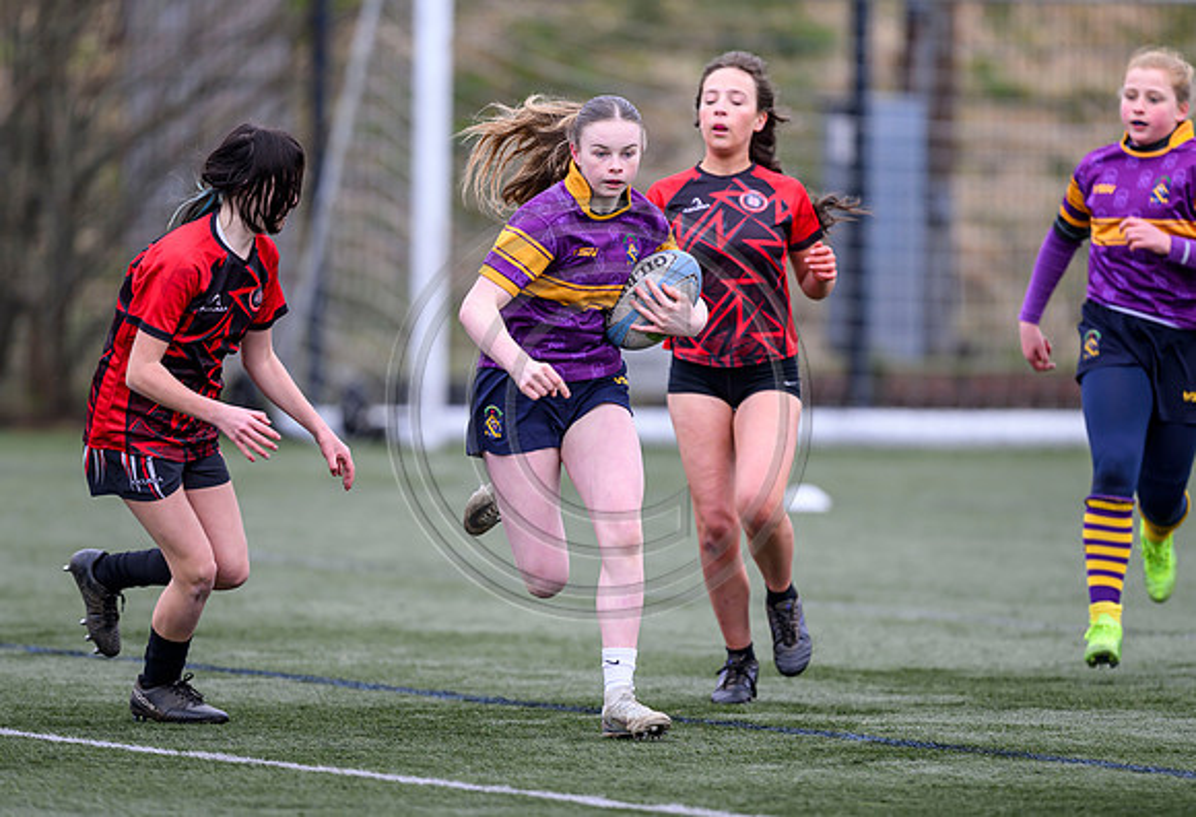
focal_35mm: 523
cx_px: 522
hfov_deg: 3.9
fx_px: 17499
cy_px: 476
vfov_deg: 2.7
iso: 500
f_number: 3.2
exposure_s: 1/1250
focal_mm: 400
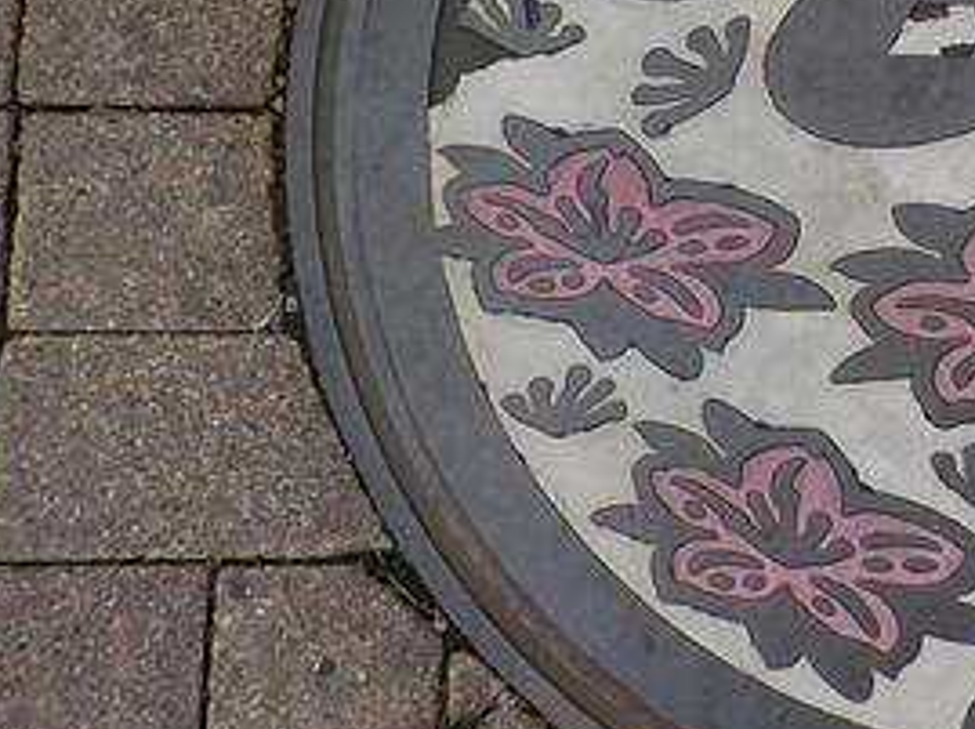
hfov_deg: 26.7
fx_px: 1885
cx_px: 1066
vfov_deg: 21.6
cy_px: 149
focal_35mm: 67
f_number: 3.3
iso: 125
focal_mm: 4.1
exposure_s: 1/200
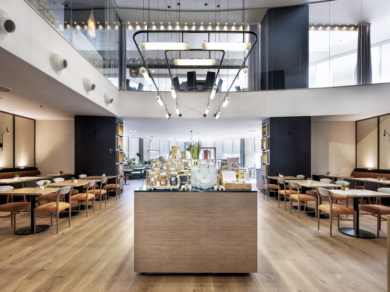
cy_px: 146
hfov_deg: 91.0
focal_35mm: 17
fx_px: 192
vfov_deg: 74.7
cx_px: 195
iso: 125
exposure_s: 2.5
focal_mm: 21.5
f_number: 14
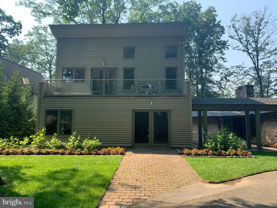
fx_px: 208
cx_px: 138
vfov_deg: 53.1
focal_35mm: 26
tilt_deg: +6.9
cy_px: 104
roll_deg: -0.8
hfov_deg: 67.3
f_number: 1.8
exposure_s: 1/497
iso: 25
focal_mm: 4.25
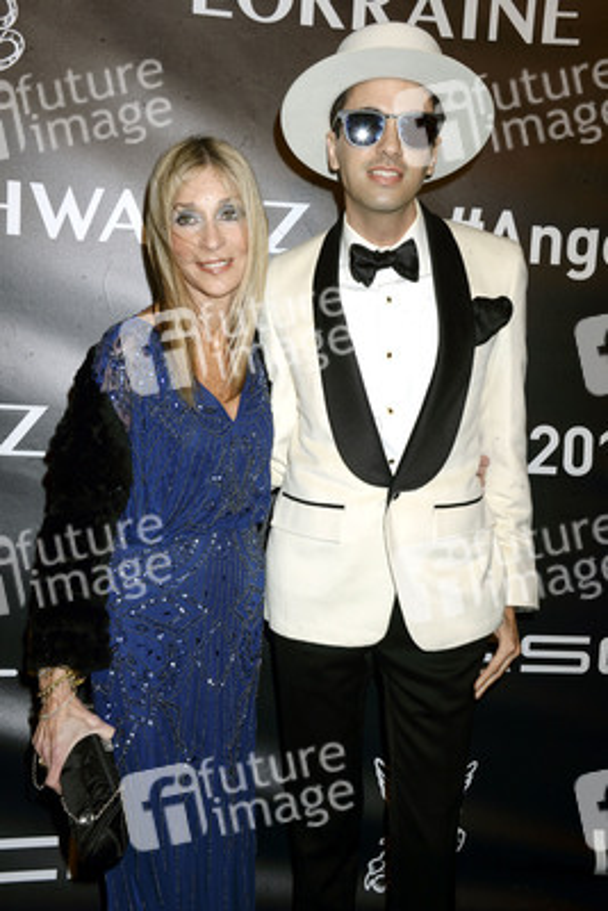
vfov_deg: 43.6
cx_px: 304
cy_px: 456
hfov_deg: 29.9
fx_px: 1139
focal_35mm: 45
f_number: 11
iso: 500
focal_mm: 45
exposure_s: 1/100
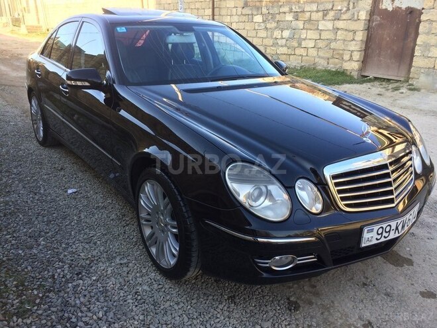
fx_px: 366
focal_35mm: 29
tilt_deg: -21.8
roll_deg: -0.5
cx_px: 218
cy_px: 164
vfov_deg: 48.2
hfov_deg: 61.7
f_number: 2.2
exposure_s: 1/222
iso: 32
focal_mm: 4.15
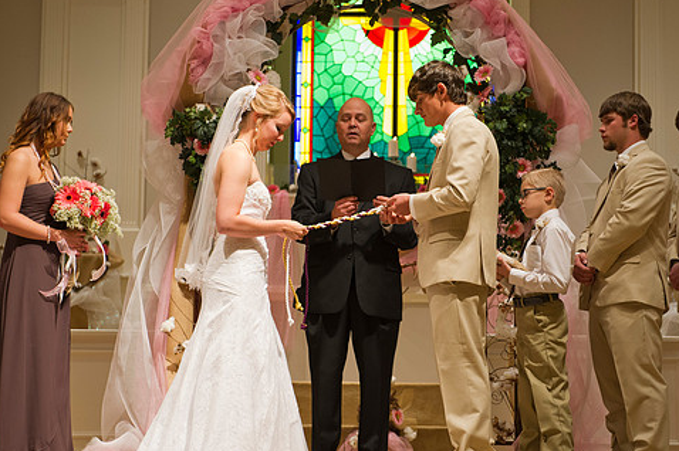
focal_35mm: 85
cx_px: 359
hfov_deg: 23.9
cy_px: 254
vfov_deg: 16.0
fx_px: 1602
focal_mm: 70
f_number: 4
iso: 1600
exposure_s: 1/160
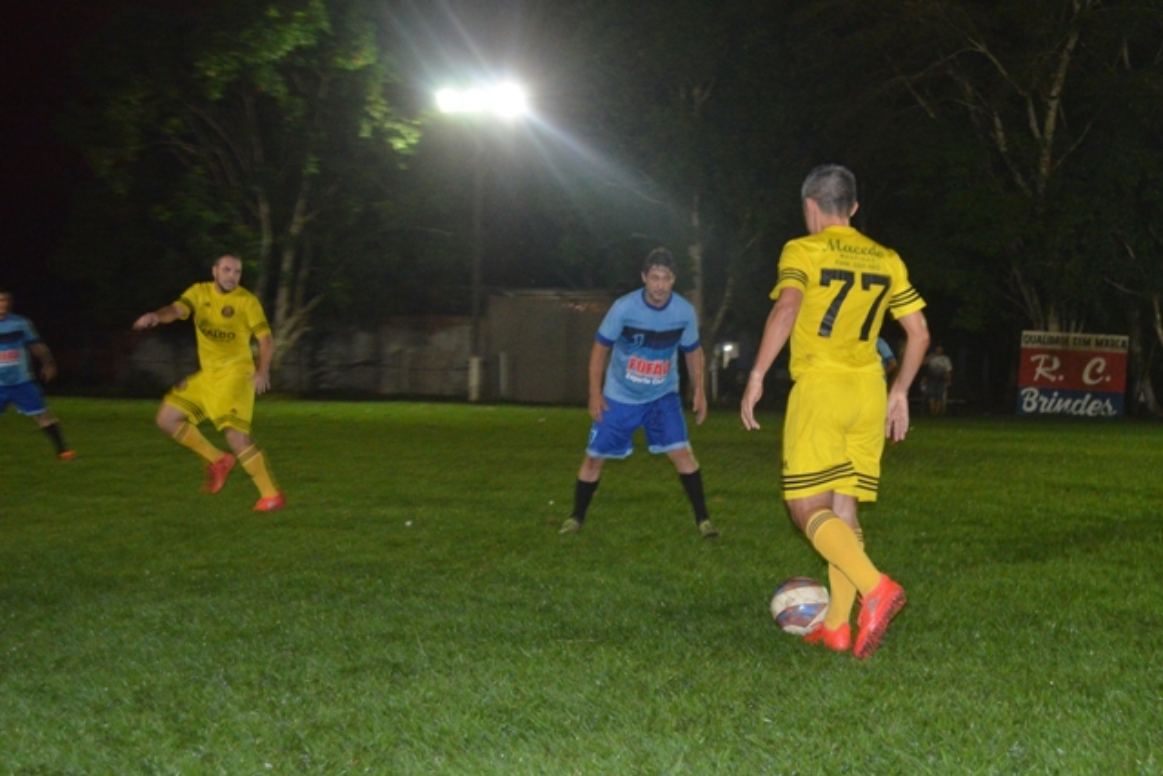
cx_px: 582
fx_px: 1454
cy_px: 388
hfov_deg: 43.6
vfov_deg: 29.9
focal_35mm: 45
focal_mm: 30
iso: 3200
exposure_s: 1/60
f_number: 4.5
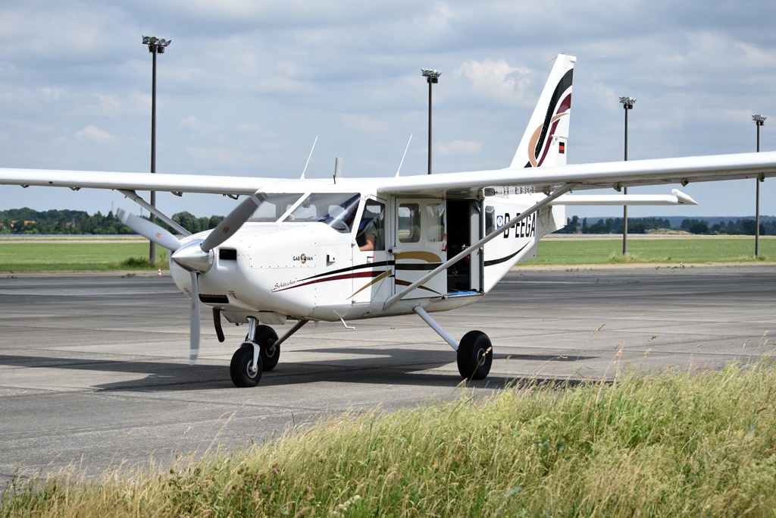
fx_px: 1778
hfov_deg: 24.6
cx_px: 388
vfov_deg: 16.6
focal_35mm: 82
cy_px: 259
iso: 500
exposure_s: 1/4000
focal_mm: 55
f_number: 5
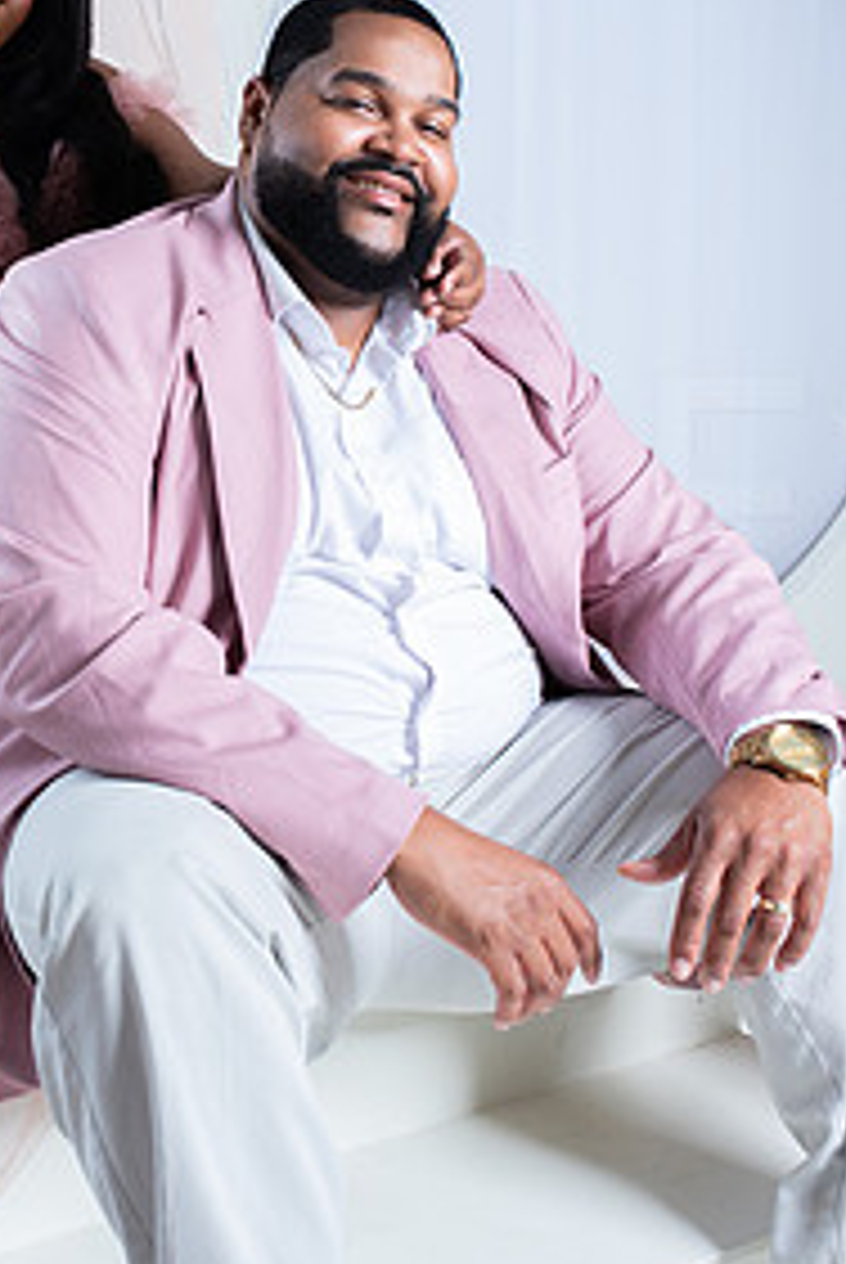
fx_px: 1969
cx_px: 176
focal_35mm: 56
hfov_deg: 23.9
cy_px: 495
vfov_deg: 35.5
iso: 100
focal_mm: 35
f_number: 5.6
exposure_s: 1/200
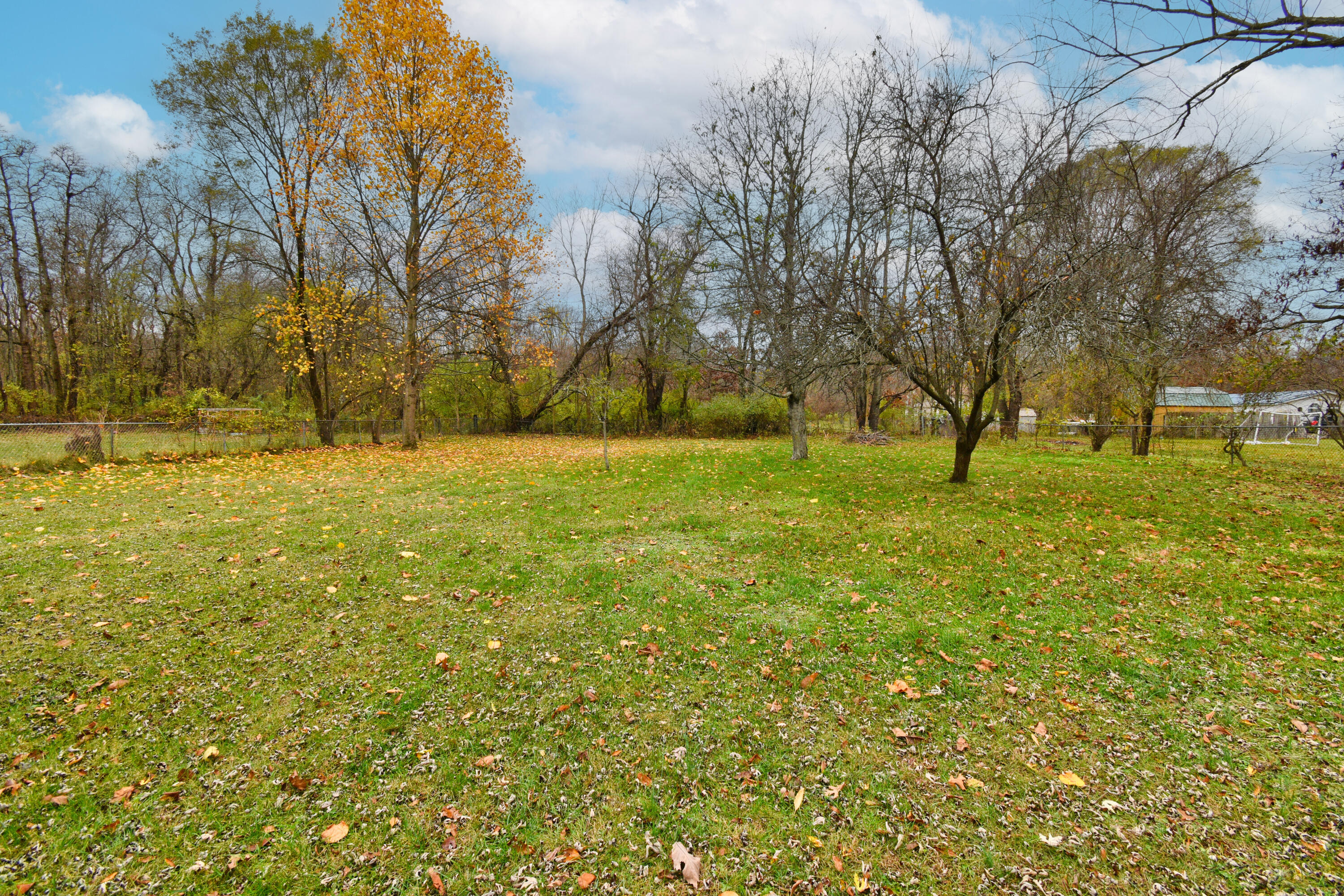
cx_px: 672
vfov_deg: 77.3
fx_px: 560
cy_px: 448
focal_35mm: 15
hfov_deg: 100.4
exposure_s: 1/250
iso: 320
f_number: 8
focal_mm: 10
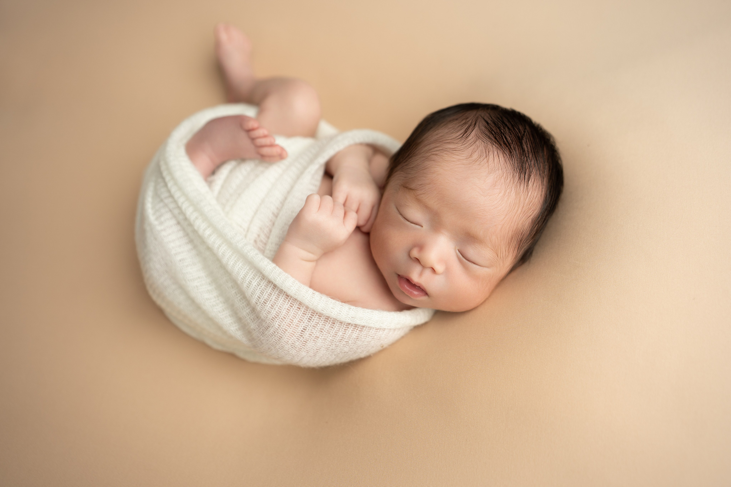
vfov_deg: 37.9
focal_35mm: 35
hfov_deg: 54.4
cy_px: 244
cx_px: 366
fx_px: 711
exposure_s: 1/160
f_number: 2.2
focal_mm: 35
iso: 100
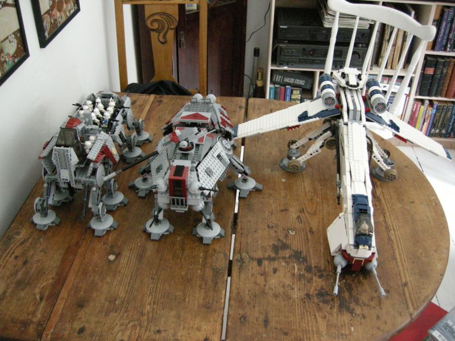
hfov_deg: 51.4
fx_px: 473
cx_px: 228
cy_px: 170
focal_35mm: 36
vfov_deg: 39.7
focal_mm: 7.5
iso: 652
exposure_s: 1/30
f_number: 2.7
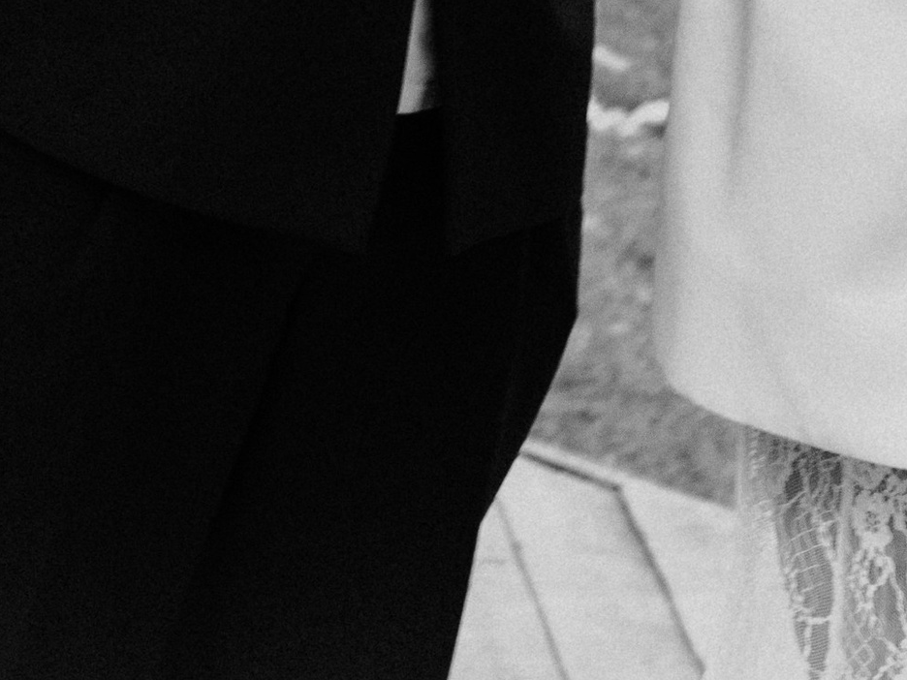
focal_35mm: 138
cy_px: -971
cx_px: 559
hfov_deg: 14.3
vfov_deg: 9.5
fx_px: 3616
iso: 400
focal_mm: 35
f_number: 2.5
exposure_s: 1/200
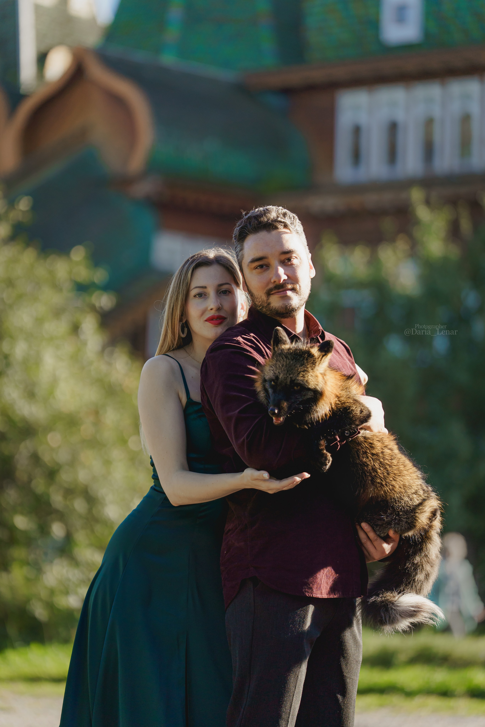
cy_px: 364
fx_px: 3172
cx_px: 242
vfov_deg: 13.1
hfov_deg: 8.7
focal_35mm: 157
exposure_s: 1/1600
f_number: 2.8
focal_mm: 157
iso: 200
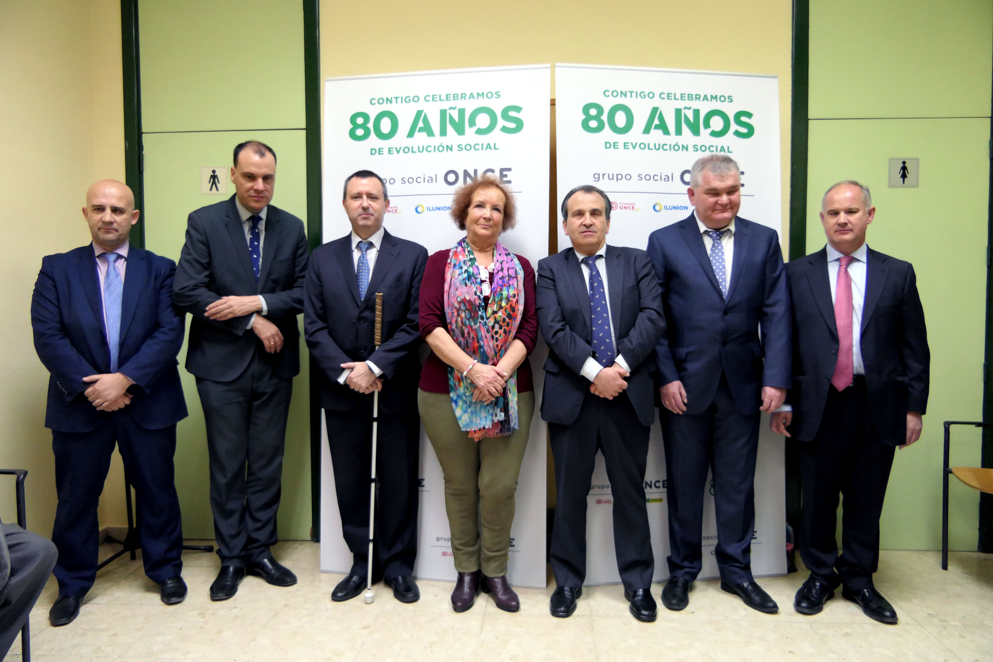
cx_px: 496
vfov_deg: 53.1
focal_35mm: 24
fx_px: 662
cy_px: 331
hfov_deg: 73.7
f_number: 2.8
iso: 640
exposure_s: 1/60
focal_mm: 8.8
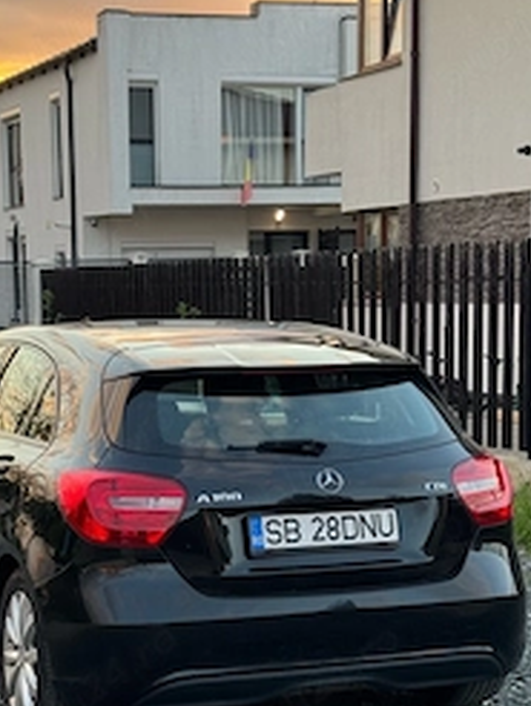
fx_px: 1593
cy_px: 508
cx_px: 141
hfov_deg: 18.8
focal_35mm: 78
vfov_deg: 24.8
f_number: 1.78
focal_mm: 6.76
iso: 64
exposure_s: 1/152
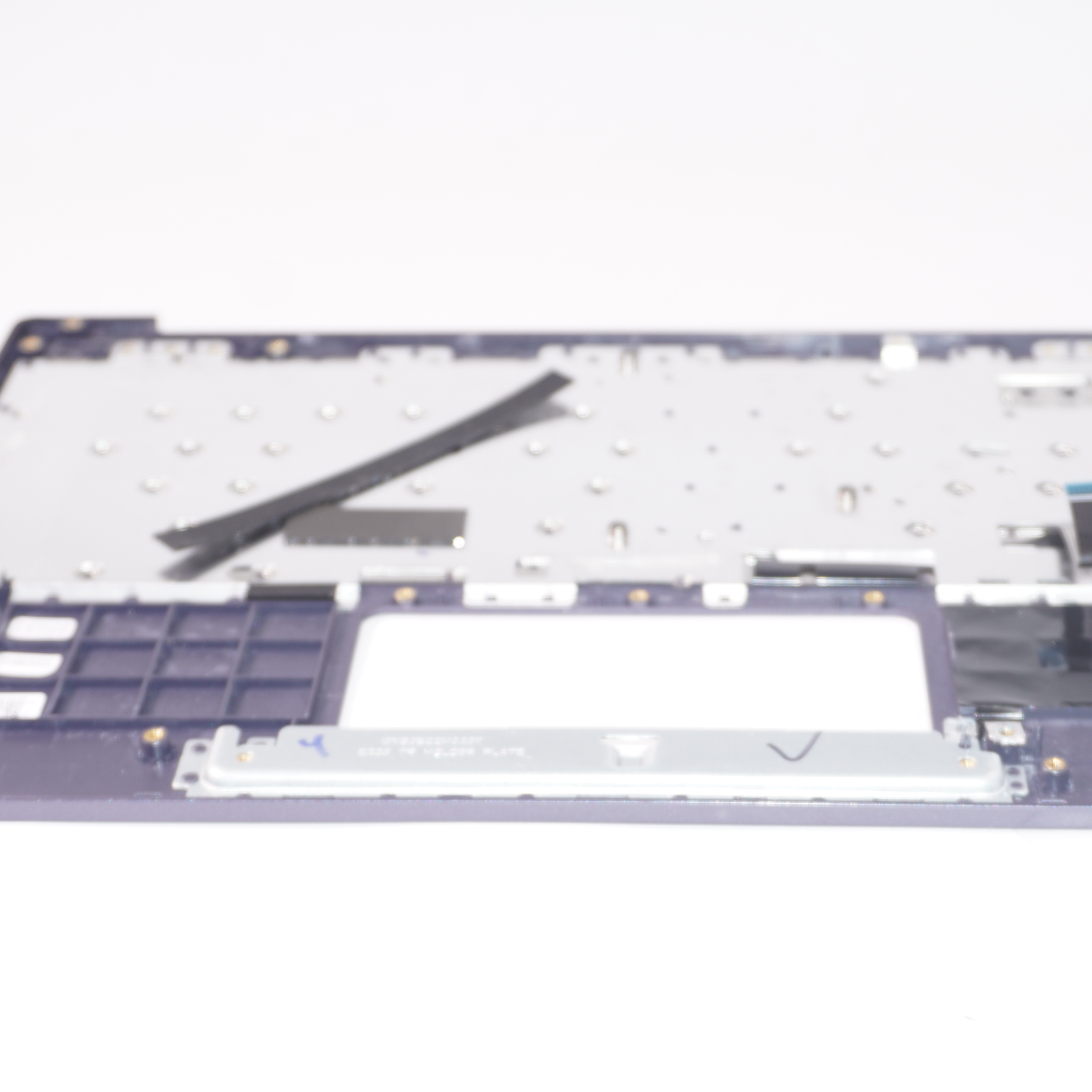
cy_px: 594
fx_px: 2391
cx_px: 625
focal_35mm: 67
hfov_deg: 25.7
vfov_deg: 25.7
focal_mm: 32
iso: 100
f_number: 5.6
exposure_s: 1/60
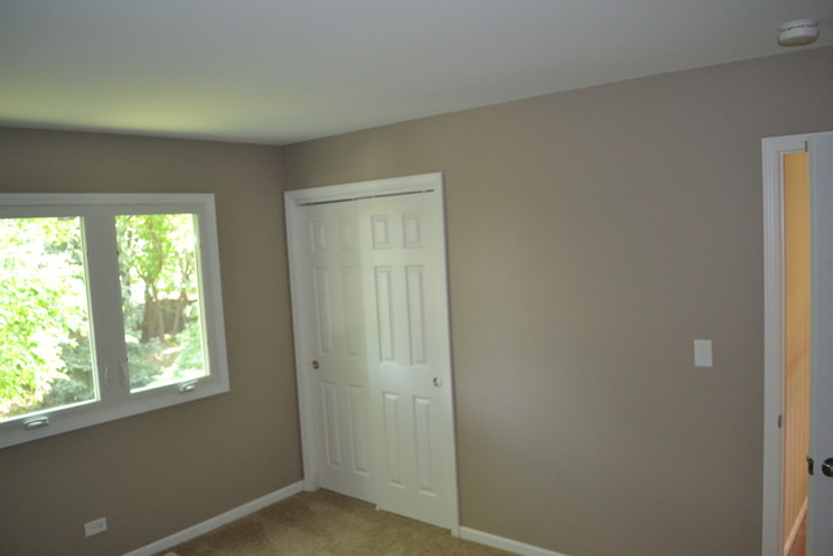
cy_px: 278
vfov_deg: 48.0
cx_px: 416
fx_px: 625
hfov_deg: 67.4
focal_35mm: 27
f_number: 3.5
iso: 1600
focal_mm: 18
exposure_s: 1/60
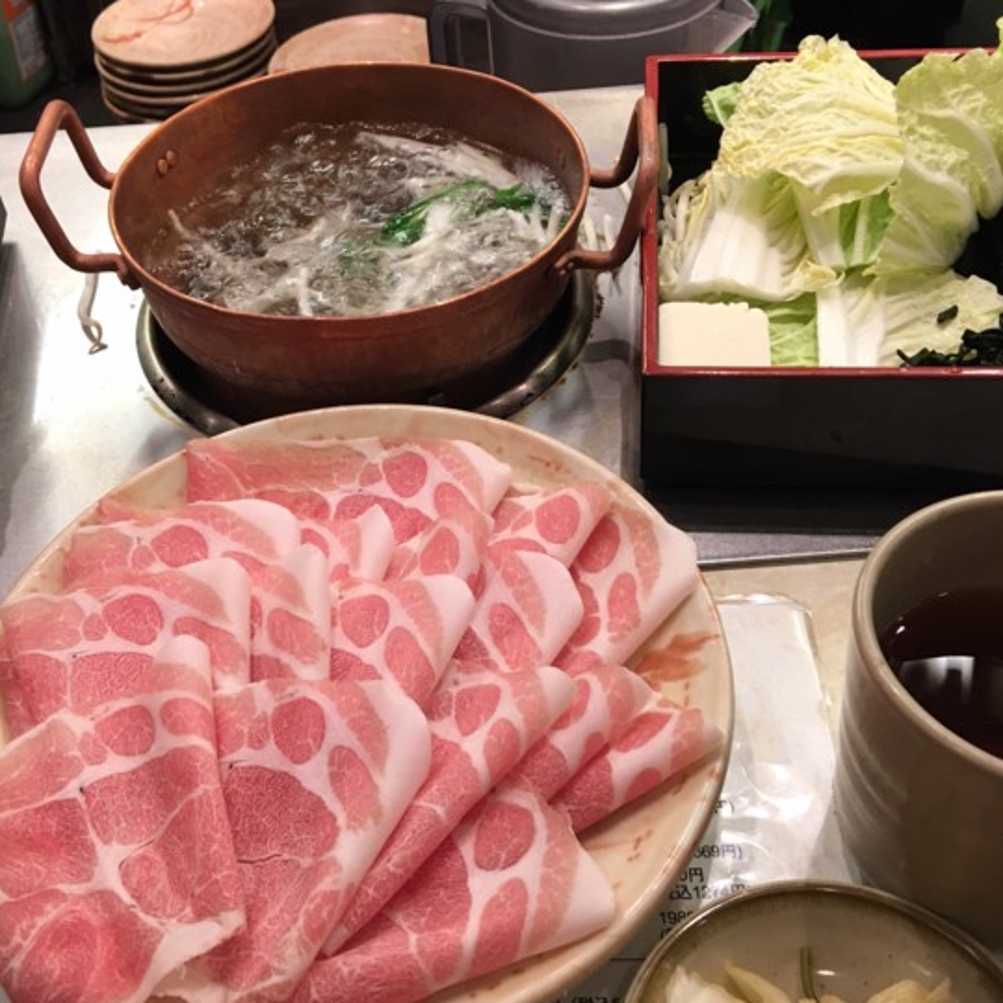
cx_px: 459
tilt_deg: -45.9
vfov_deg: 43.8
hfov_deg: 43.8
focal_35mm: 38
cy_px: 531
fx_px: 1246
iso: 40
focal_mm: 4.15
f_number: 2.2
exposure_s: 1/15
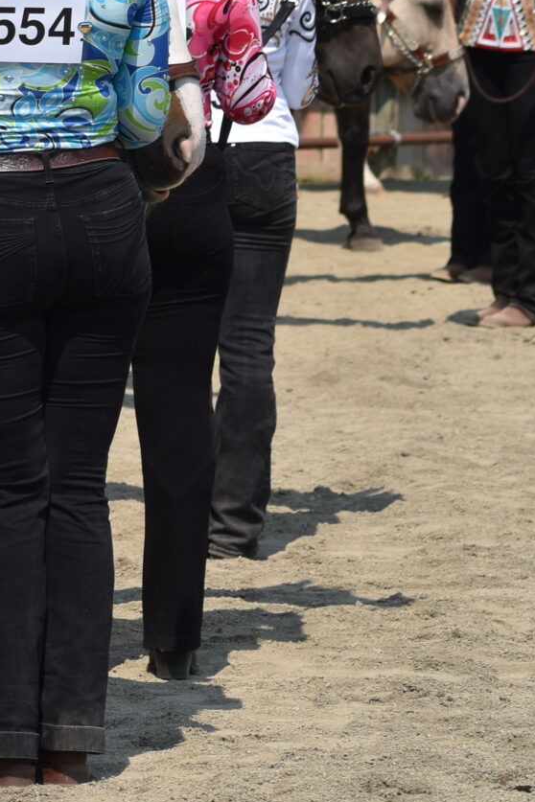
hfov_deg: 4.3
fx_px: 7155
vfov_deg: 6.4
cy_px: -28
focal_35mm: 321
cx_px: 205
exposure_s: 1/800
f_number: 5.6
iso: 100
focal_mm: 70
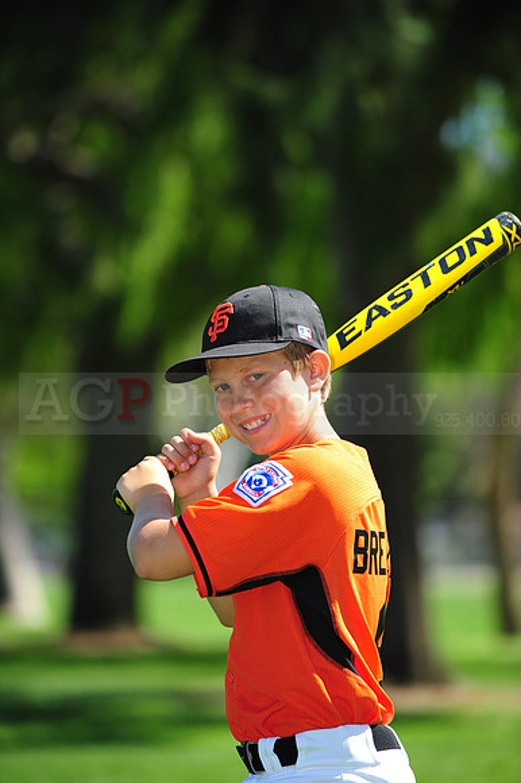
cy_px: 392
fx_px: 4347
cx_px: 260
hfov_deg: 6.9
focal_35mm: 200
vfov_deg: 10.3
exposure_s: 1/800
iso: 200
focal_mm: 200
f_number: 4.5
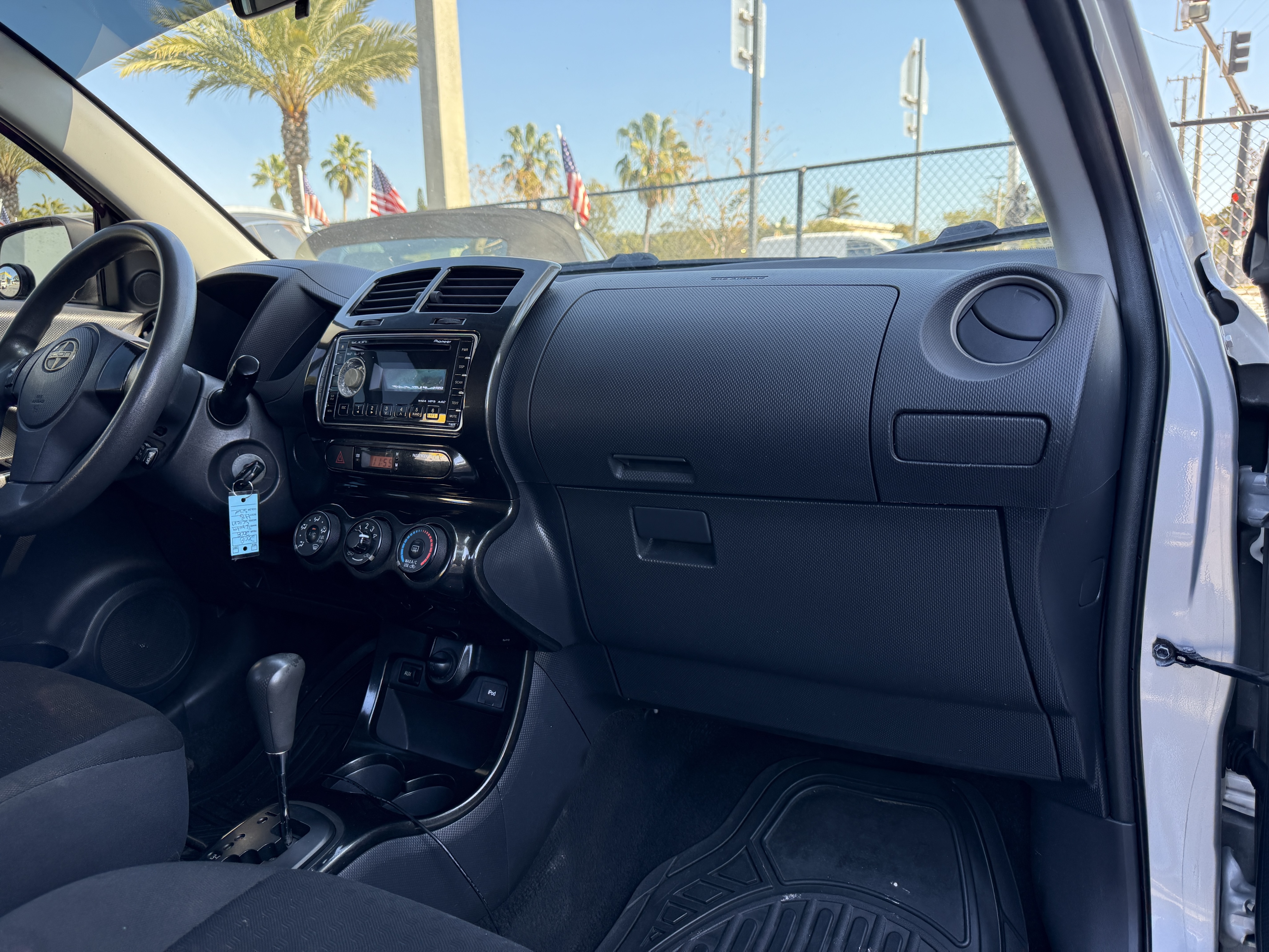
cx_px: 634
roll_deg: +1.3
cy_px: 476
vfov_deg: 56.8
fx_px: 880
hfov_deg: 71.6
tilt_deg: -9.8
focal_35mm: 24
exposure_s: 1/236
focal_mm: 6.76
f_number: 1.78
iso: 100
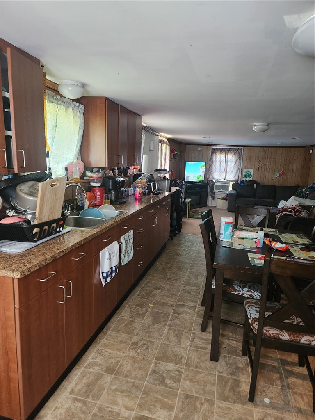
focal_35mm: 23
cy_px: 210
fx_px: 279
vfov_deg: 73.9
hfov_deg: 58.9
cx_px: 158
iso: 640
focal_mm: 5.4
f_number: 1.8
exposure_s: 1/40
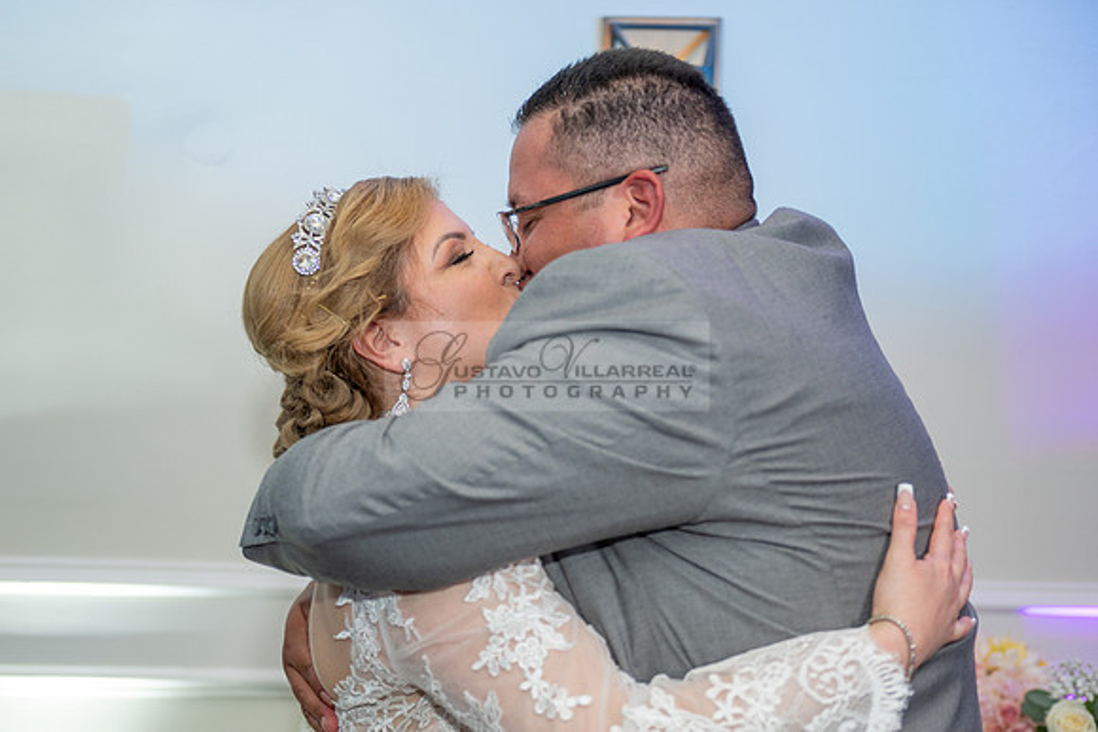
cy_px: 427
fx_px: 1707
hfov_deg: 35.6
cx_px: 458
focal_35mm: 56
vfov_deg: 24.2
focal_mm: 48
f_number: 2.8
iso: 800
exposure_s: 1/100
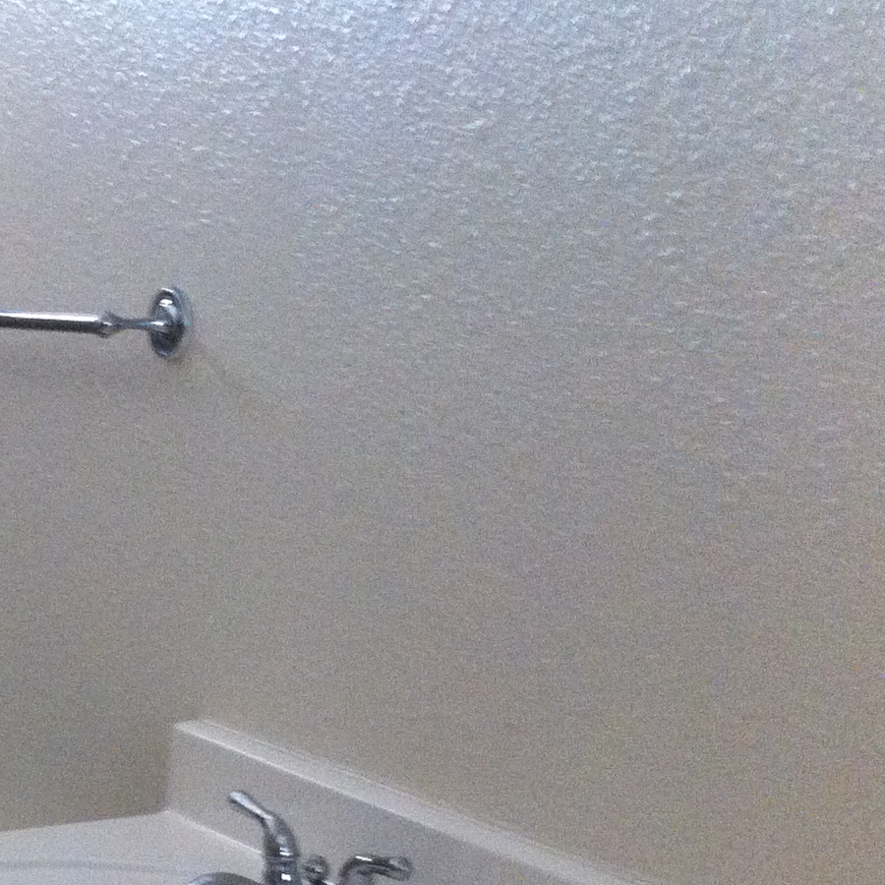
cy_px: 751
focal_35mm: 89
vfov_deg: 19.2
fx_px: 2574
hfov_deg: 18.2
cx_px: -250
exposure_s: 1/17
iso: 400
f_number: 2.8
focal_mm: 3.85
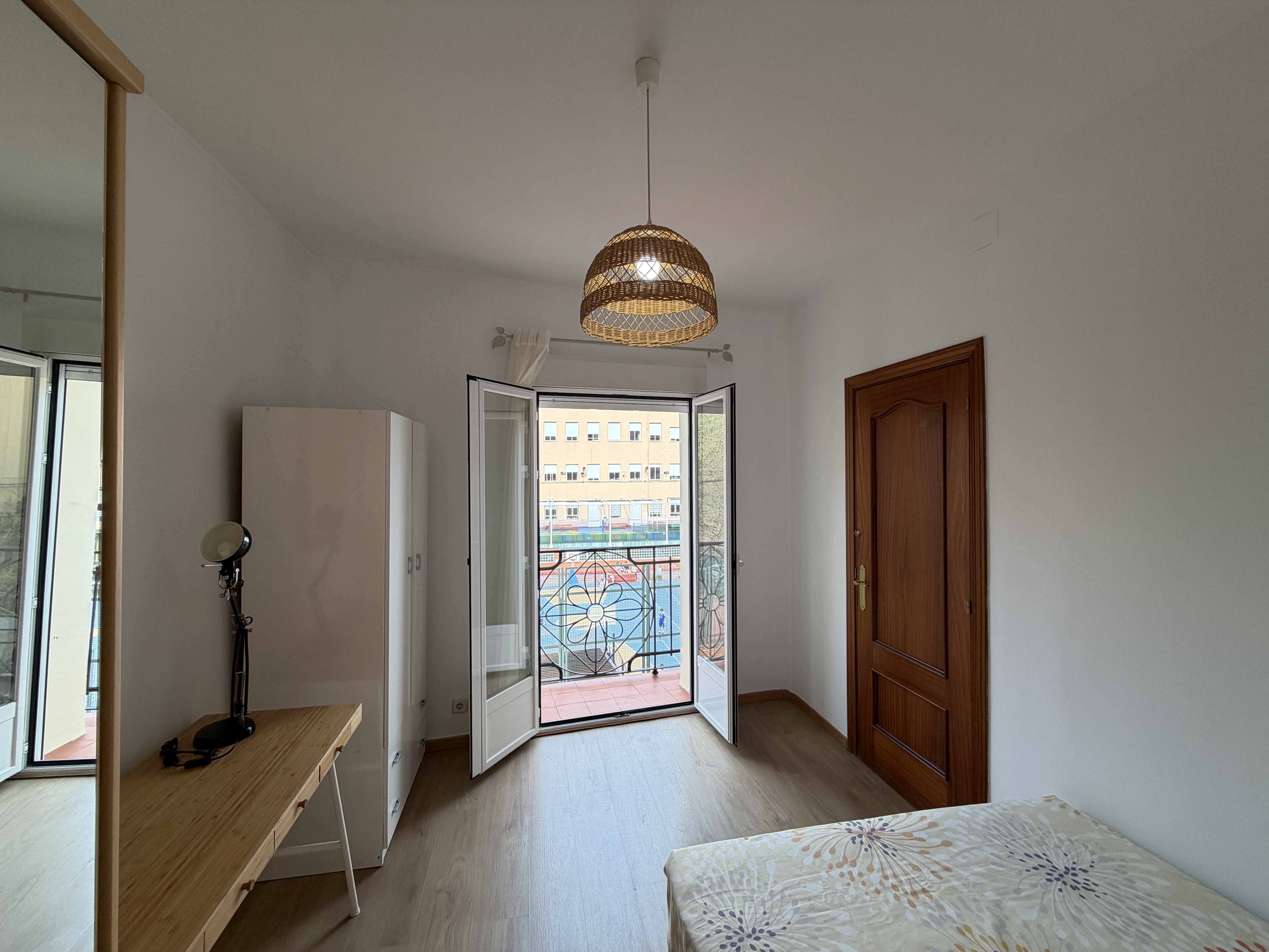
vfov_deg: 85.7
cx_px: 634
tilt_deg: -0.6
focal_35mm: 14
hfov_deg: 102.1
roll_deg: +0.9
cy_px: 476
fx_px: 513
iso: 50
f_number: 2.2
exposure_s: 1/100
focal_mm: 2.22
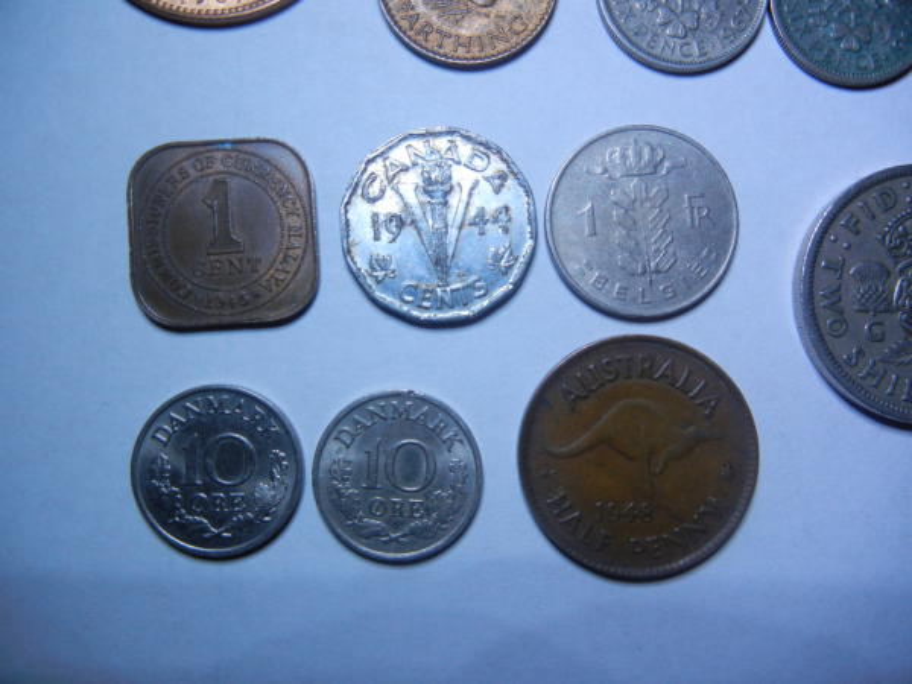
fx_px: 790
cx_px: 456
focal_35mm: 30
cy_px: 342
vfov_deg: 46.8
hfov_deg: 60.0
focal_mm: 5.4
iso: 160
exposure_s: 1/110
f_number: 3.5
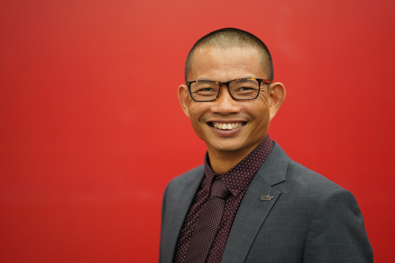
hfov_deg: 23.9
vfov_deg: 16.1
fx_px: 933
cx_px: 198
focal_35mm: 85
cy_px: 132
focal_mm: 85
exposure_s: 1/200
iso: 1600
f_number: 1.8
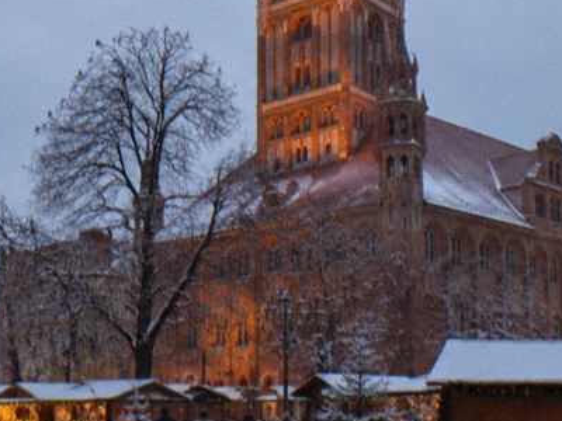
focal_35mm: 113
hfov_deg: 17.4
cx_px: 282
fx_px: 1835
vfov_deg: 13.1
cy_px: 225
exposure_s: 1/100
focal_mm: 47
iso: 6400
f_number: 4.5
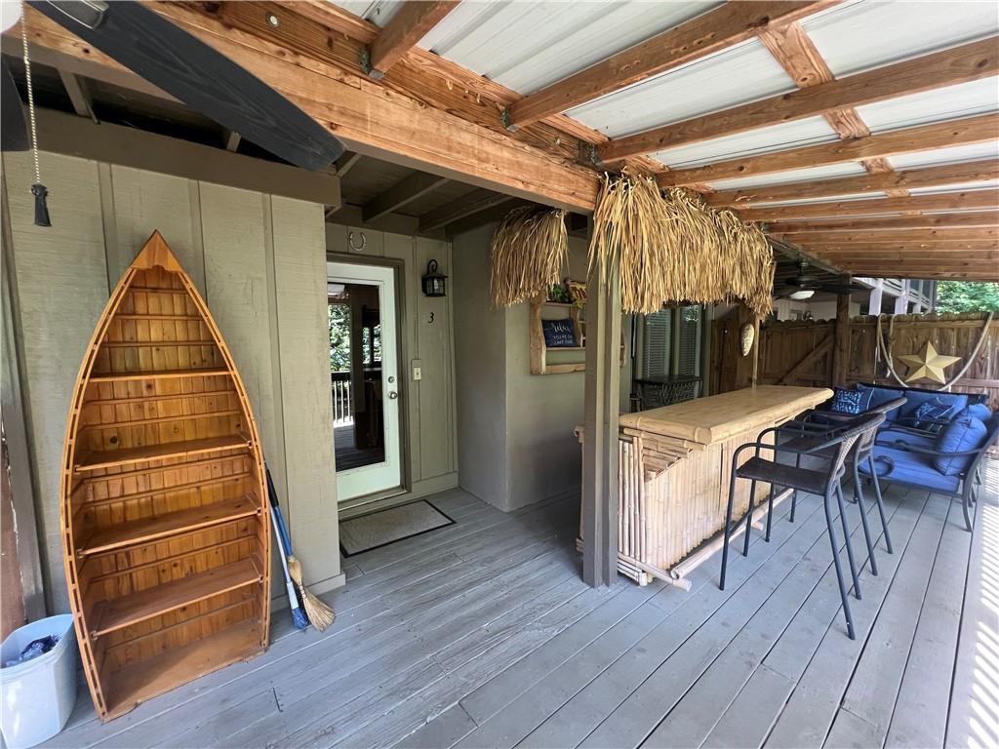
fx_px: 375
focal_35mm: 13
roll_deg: +1.8
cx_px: 500
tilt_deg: -4.7
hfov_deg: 106.2
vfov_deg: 89.9
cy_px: 374
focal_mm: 1.57
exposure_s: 1/99
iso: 200
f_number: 1.8
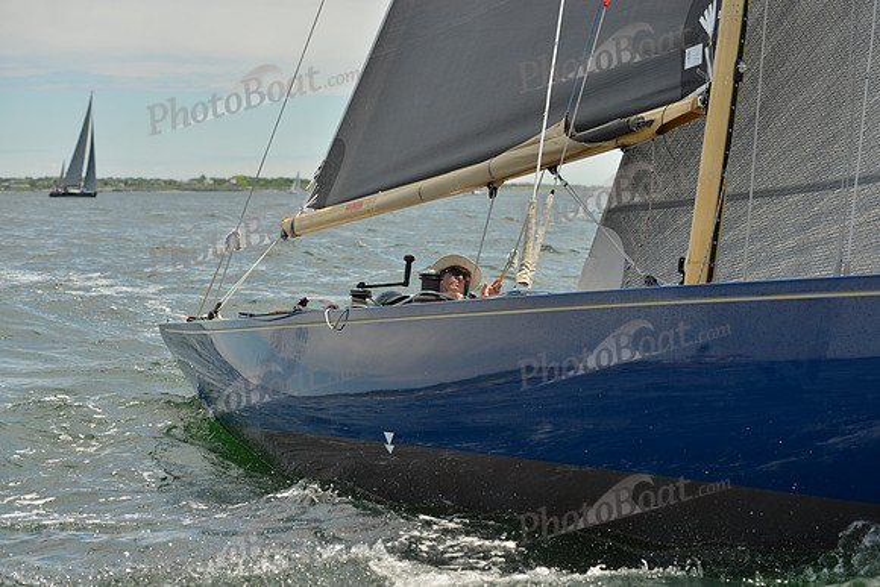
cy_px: 294
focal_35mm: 90
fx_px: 2200
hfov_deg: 22.6
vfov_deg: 15.2
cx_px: 440
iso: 280
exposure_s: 1/1600
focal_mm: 90
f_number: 7.1
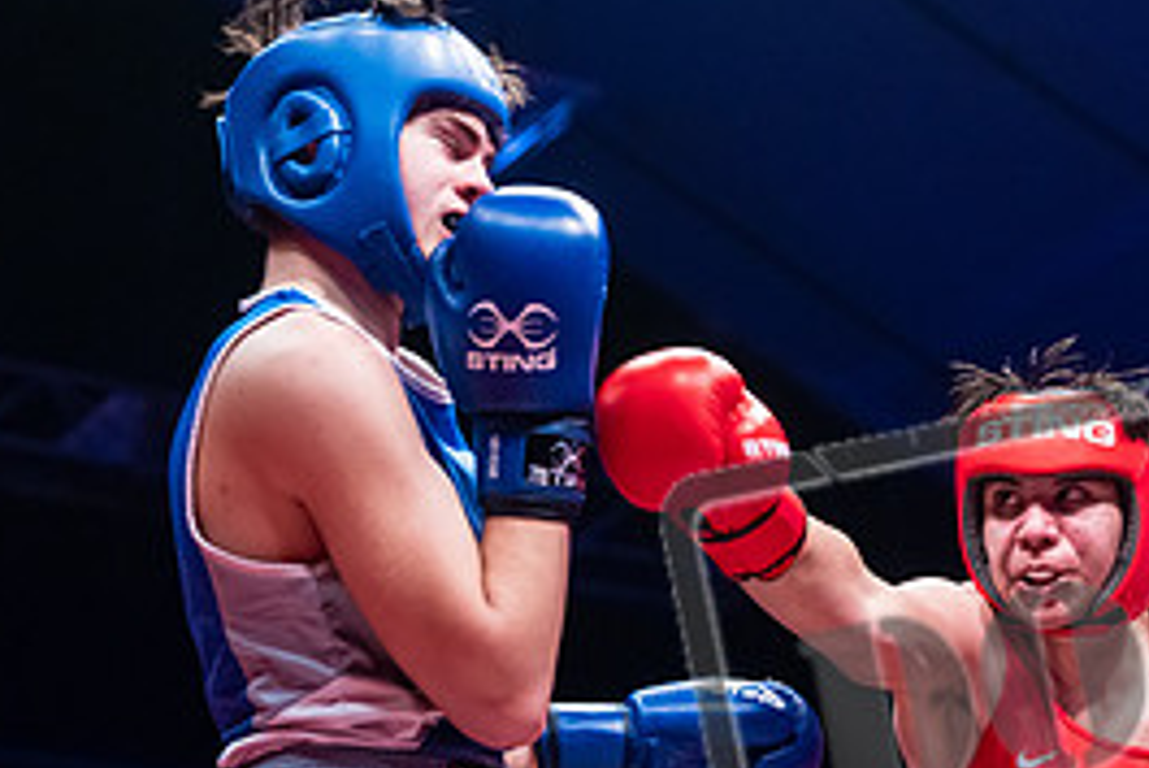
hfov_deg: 14.8
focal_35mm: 138
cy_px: 549
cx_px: 672
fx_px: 4407
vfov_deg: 9.9
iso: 3200
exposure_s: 1/800
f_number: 2.8
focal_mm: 63
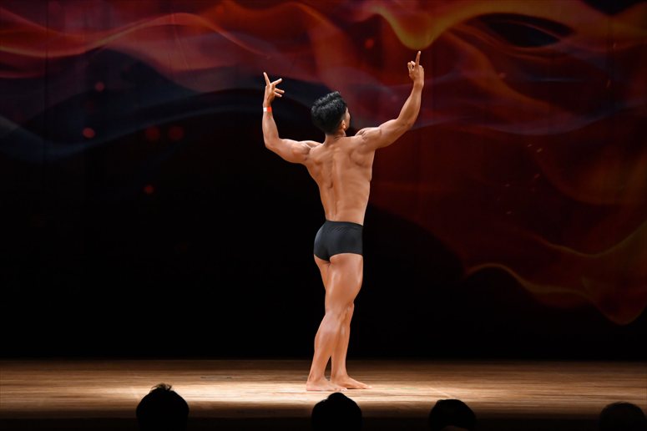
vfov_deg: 6.8
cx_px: 324
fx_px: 3629
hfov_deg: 10.2
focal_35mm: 202
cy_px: 216
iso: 3200
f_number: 5.6
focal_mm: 135
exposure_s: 1/400
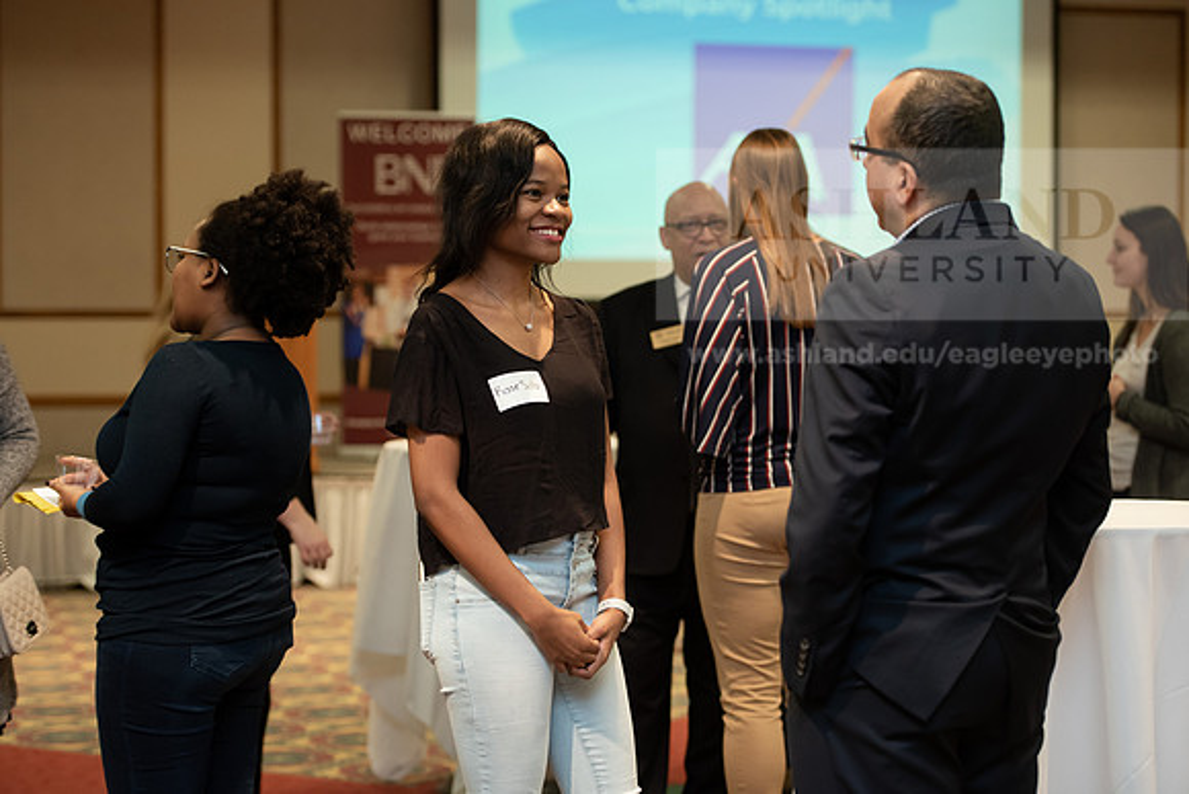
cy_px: 397
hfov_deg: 23.9
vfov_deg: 16.1
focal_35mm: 85
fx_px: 2808
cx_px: 594
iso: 1600
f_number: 3.5
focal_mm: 85
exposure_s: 1/200
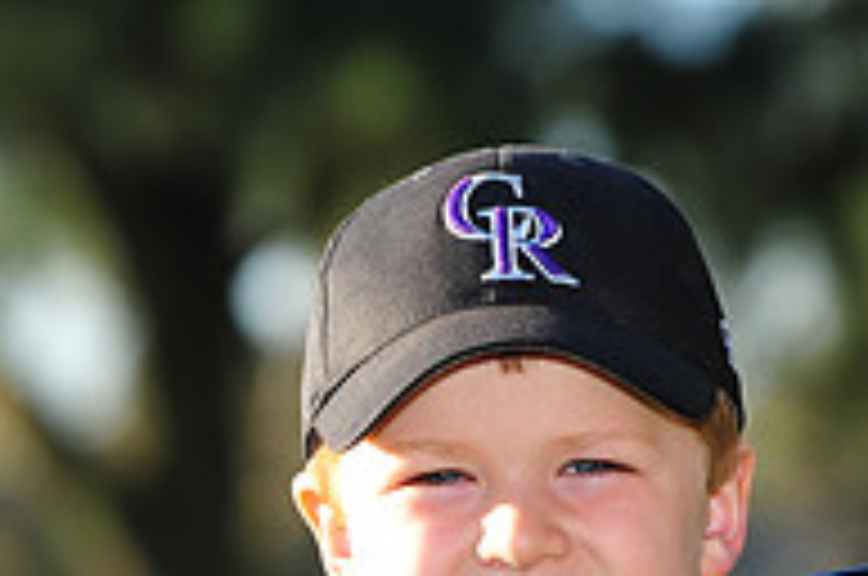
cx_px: 387
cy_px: 774
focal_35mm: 361
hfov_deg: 5.7
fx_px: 8690
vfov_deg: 3.8
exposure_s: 1/500
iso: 200
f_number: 4.5
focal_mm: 120
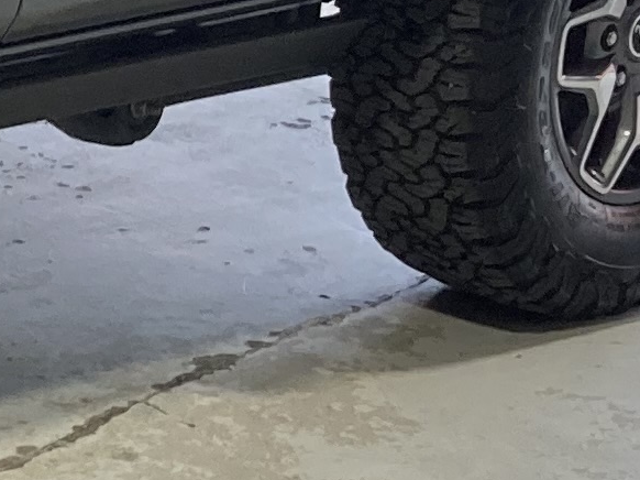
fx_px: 3585
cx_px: -643
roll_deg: -2.9
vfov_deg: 7.6
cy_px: 36
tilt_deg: -14.1
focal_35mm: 194
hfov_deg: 9.5
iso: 80
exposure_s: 1/120
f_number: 1.8
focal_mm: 3.99
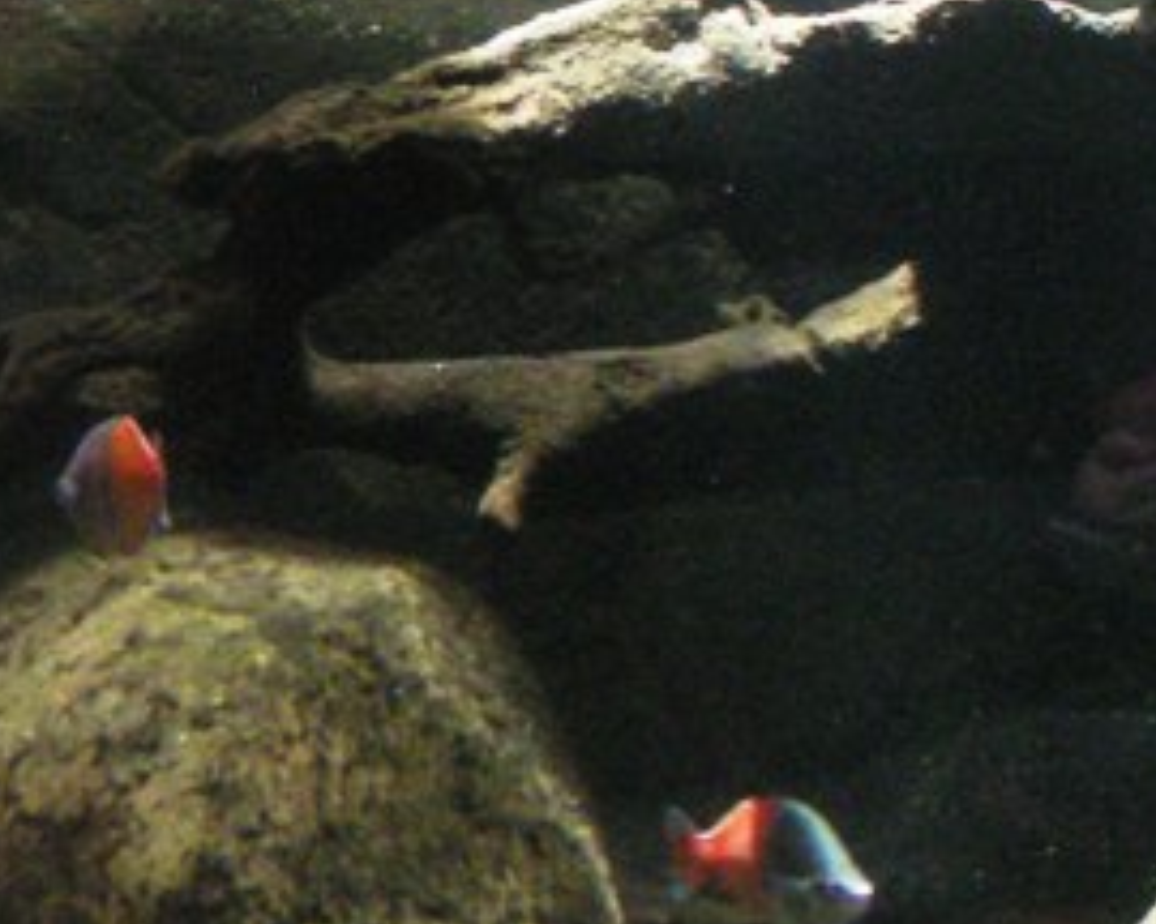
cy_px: 4
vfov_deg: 15.6
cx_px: 111
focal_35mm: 97
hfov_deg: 19.4
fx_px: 3319
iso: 349
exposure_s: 1/60
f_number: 2.8
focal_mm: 5.7
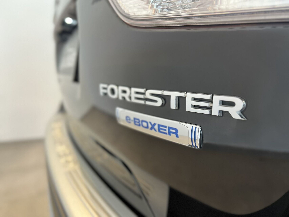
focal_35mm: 26
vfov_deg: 53.1
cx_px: 144
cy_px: 108
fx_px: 217
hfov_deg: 67.3
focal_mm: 5.7
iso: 160
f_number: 1.5
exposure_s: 1/60
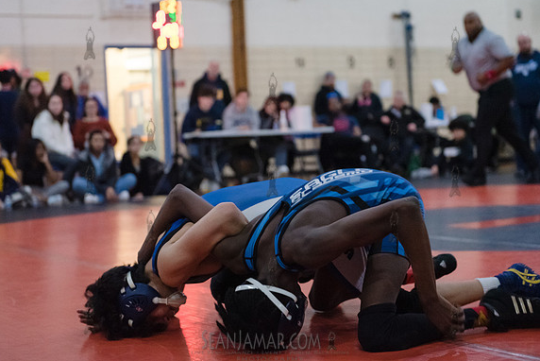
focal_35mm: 71
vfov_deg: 19.2
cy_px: 180
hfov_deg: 28.4
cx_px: 272
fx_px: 1065
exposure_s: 1/320
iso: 8000
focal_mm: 70
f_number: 3.2
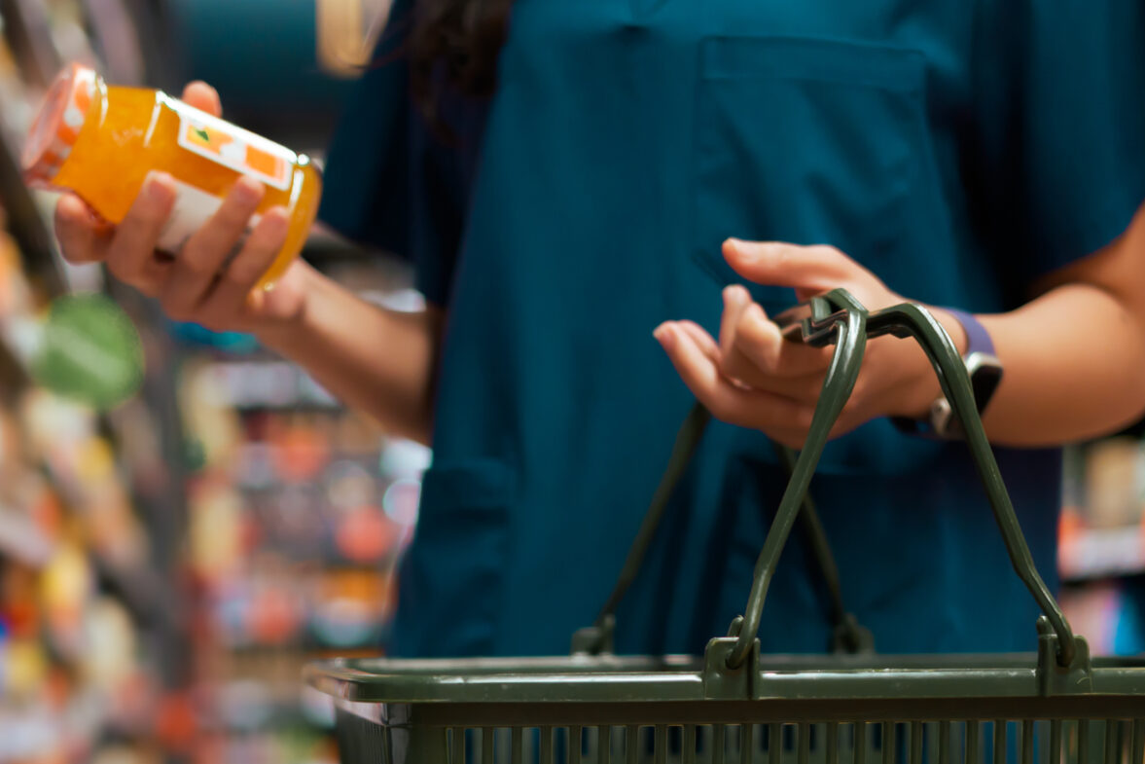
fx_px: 2767
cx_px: 475
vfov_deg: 15.5
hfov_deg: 23.4
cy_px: 722
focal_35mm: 87
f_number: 2
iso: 800
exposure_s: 1/320
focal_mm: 40
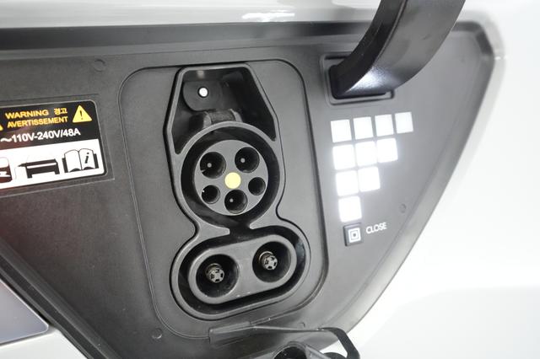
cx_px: 270
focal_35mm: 26
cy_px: 180
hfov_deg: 69.4
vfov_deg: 49.5
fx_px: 390
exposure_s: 1/60
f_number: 5.6
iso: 16000
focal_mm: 26
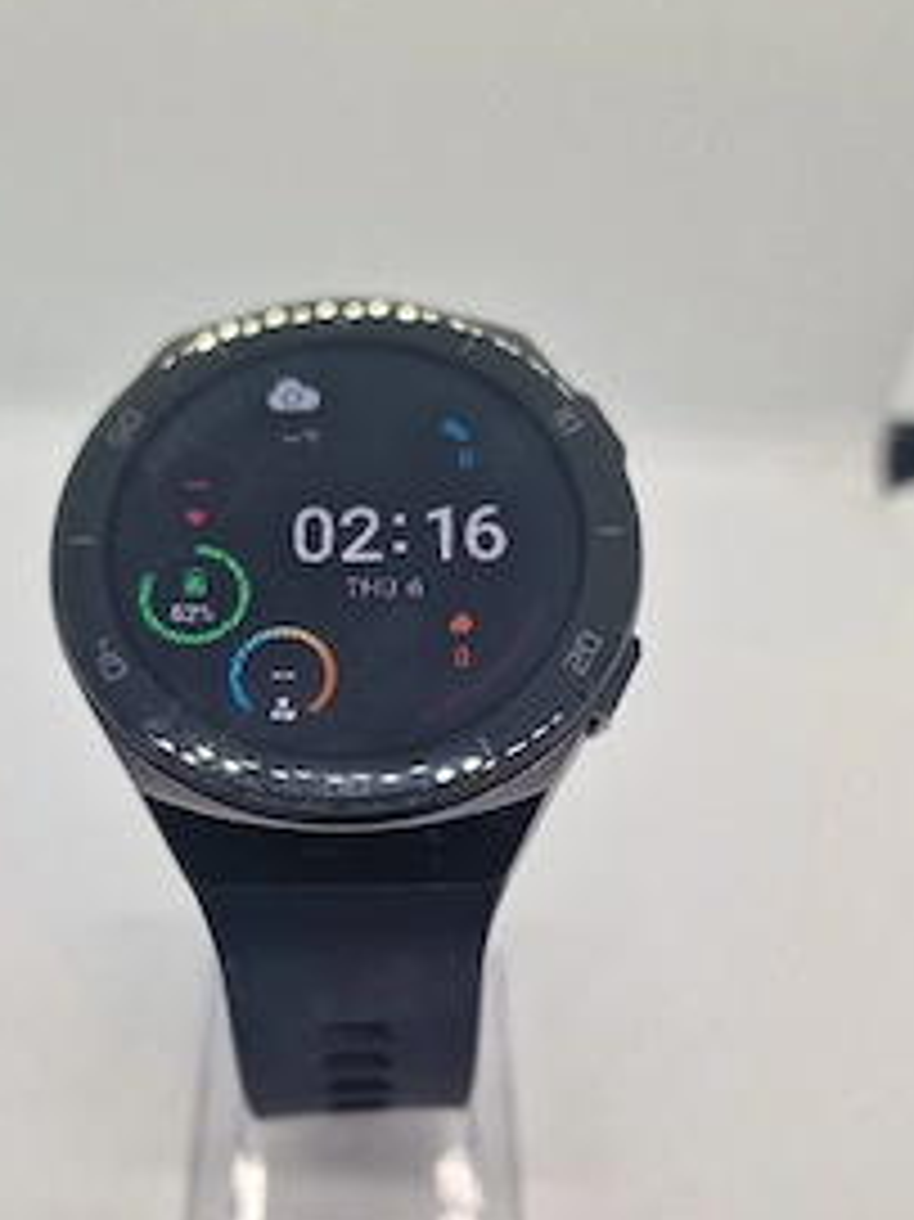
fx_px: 1198
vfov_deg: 53.4
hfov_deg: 41.6
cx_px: 365
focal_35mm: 34
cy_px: 765
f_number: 1.8
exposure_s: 1/120
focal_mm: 6.4
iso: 50
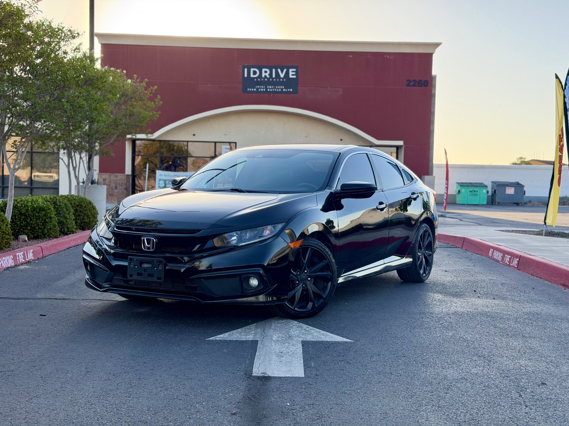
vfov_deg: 30.3
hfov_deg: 39.7
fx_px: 789
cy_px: 213
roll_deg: -1.3
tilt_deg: -2.3
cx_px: 284
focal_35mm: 48
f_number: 1.78
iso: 100
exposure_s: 1/875
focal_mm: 6.76
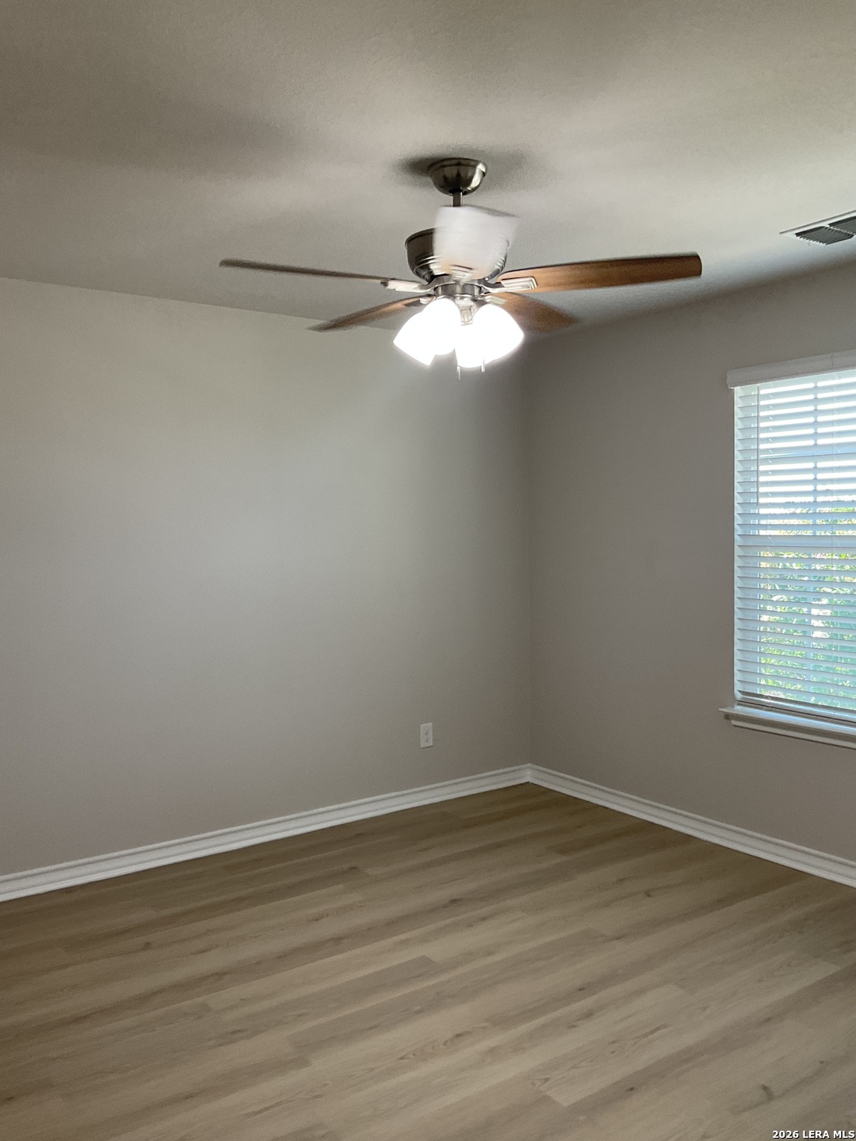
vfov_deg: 61.7
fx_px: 956
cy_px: 570
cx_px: 428
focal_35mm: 29
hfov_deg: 48.2
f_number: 1.8
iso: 40
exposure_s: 1/60
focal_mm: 3
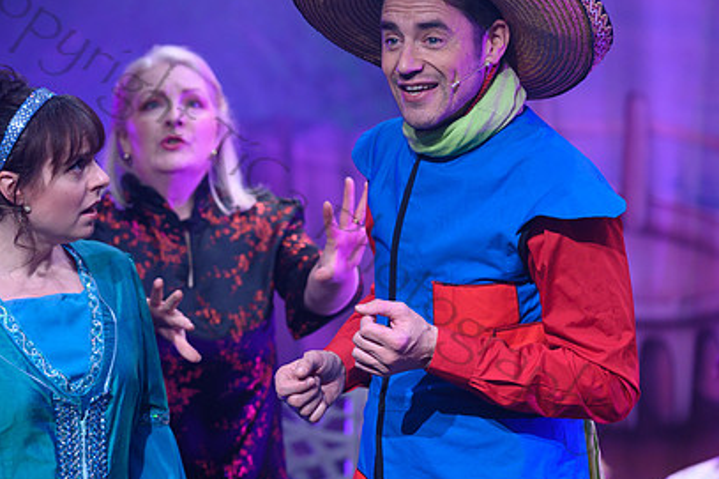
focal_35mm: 278
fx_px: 5550
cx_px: 313
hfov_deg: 7.4
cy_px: 211
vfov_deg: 4.9
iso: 1000
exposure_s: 1/200
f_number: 2.8
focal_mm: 195
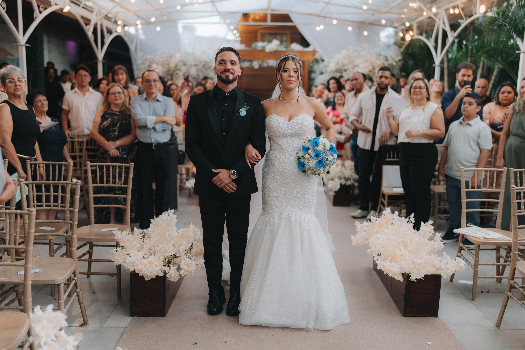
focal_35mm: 35
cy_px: 175
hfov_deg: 54.4
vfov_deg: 37.9
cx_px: 262
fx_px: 510
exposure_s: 1/250
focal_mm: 35
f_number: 1.3
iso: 125
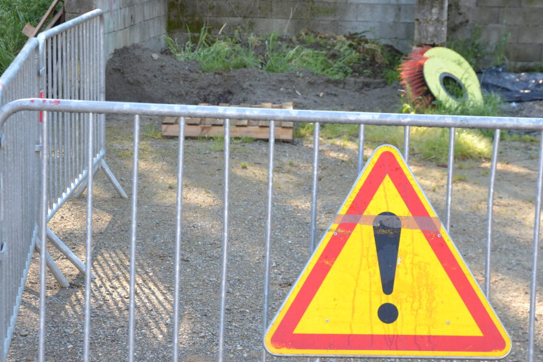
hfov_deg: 23.4
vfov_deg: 15.7
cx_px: 315
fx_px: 1312
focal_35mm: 87
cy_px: 239
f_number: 5
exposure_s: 1/100
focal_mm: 42
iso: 400
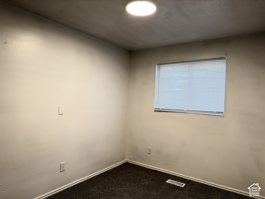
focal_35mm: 24
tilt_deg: -0.7
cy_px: 100
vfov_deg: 56.8
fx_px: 184
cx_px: 132
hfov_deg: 71.6
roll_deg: -1.7
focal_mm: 6.76
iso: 200
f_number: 1.78
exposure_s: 1/60
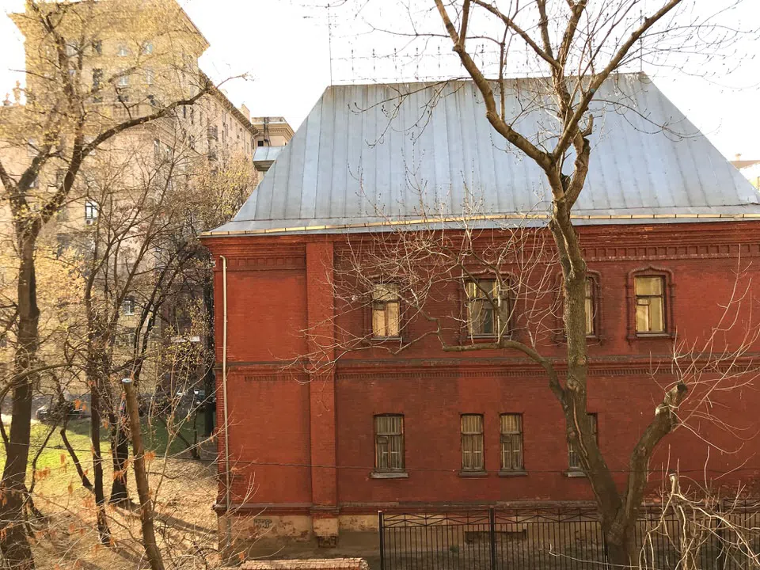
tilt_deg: +1.4
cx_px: 380
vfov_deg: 49.7
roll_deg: +1.4
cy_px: 285
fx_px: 615
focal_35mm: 28
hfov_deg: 63.4
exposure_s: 1/634
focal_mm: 3.99
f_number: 1.8
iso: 20
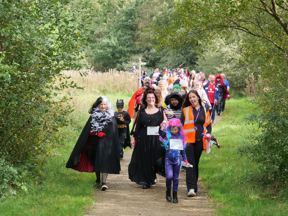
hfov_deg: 16.4
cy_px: 108
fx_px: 998
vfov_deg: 12.3
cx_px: 144
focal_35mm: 120
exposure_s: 1/200
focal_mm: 60
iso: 200
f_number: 5.6
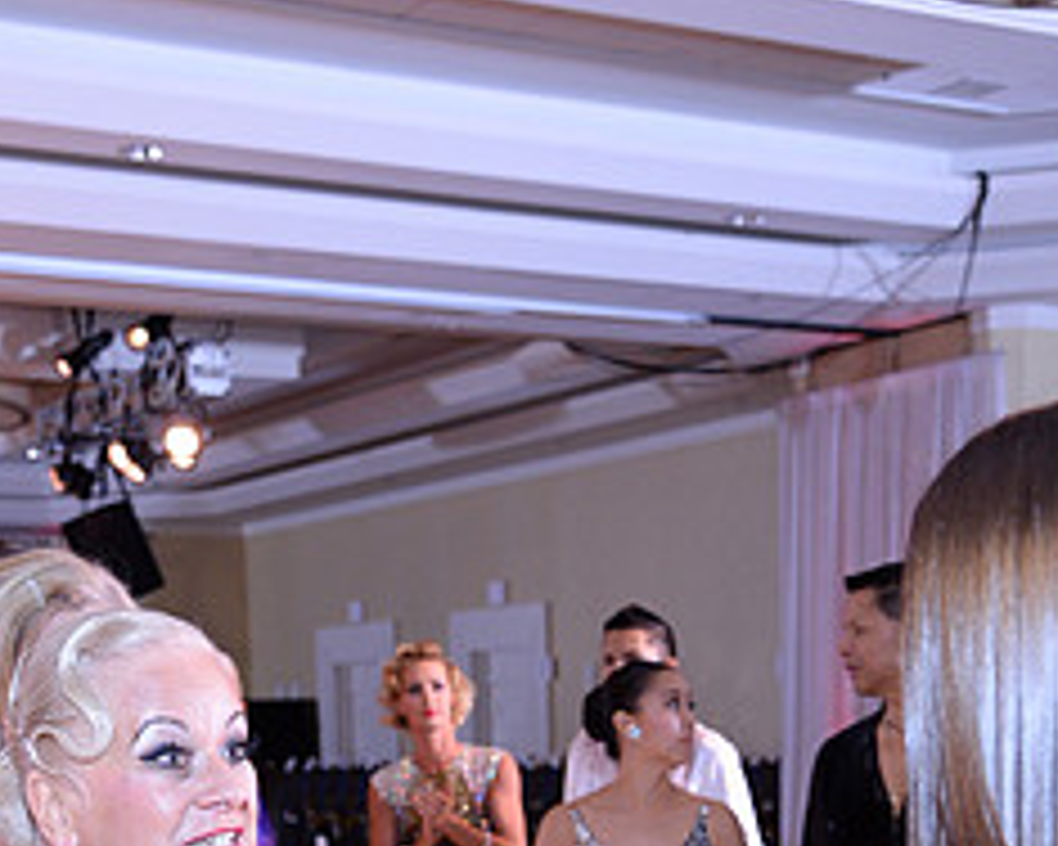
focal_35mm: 74
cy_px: 1107
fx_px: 2317
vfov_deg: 19.1
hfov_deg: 25.7
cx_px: 543
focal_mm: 32
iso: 1250
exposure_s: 1/250
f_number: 4.5
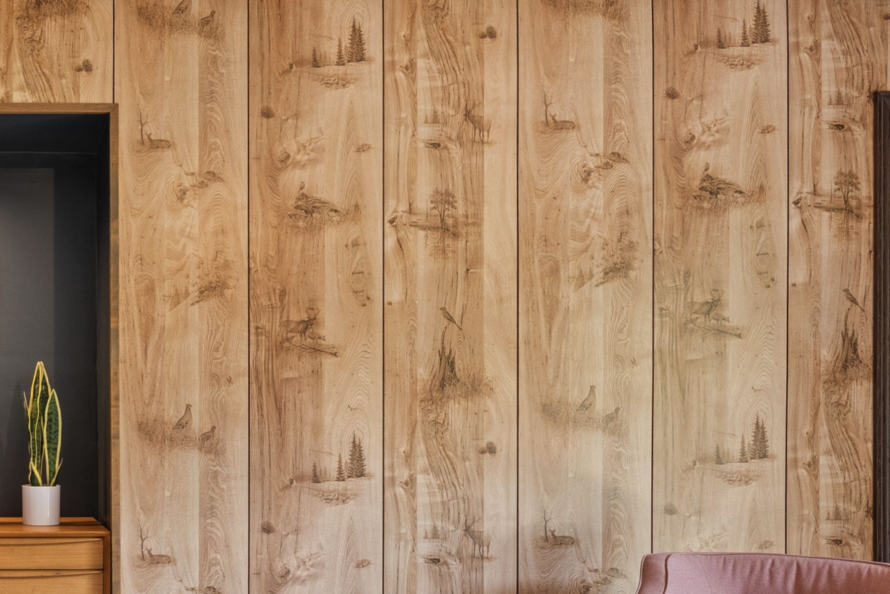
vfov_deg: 30.7
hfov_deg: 39.6
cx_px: -14
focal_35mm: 43
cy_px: 442
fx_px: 1063
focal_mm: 18
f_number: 9
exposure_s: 1/13
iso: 640
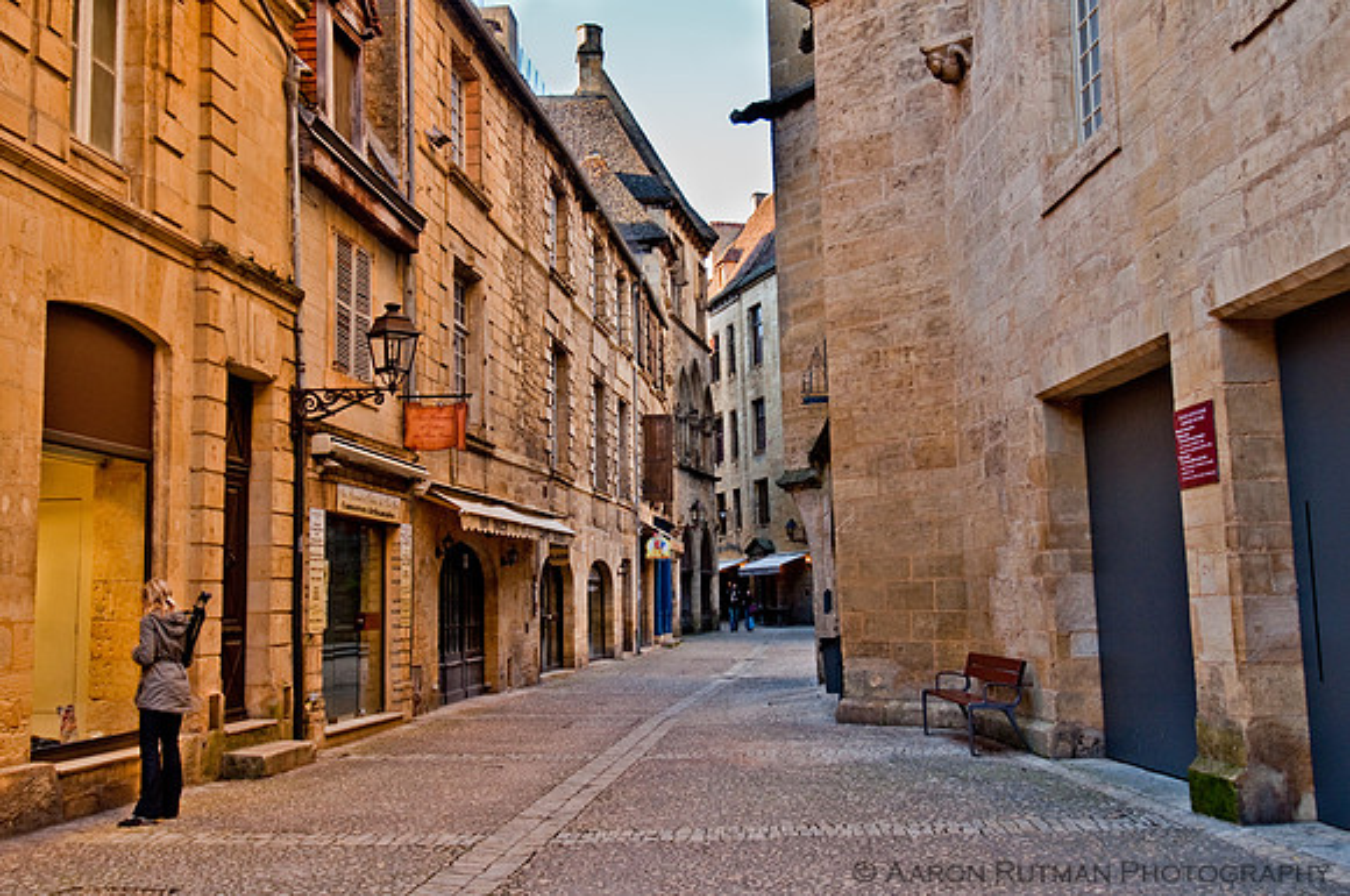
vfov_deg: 36.8
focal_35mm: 36
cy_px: 448
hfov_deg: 53.2
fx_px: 1348
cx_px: 675
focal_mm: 24
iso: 200
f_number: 6.7
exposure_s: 1/60
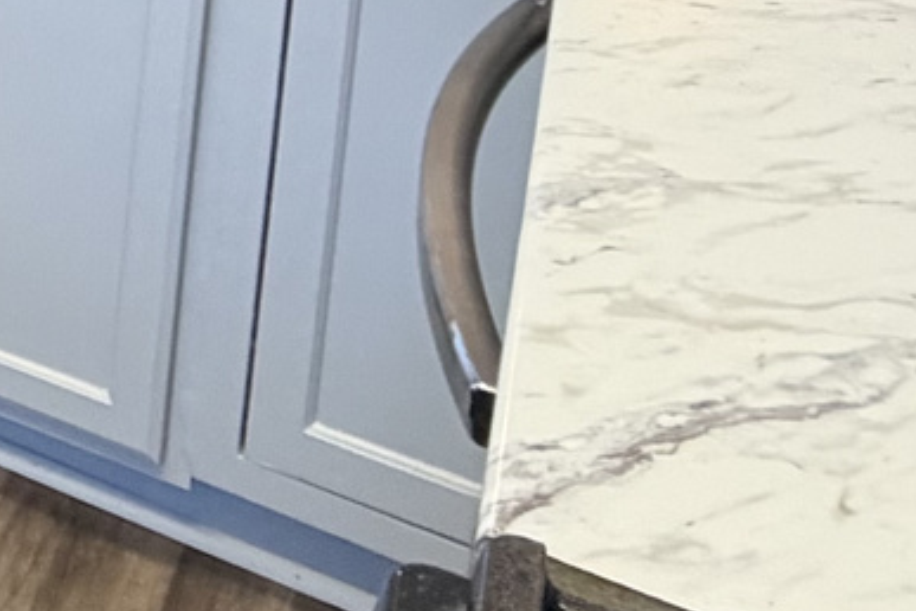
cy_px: -675
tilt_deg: -6.4
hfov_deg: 21.1
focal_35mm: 77
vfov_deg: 14.3
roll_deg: -3.3
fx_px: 1959
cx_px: -559
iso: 250
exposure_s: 1/60
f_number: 2.2
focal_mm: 2.22
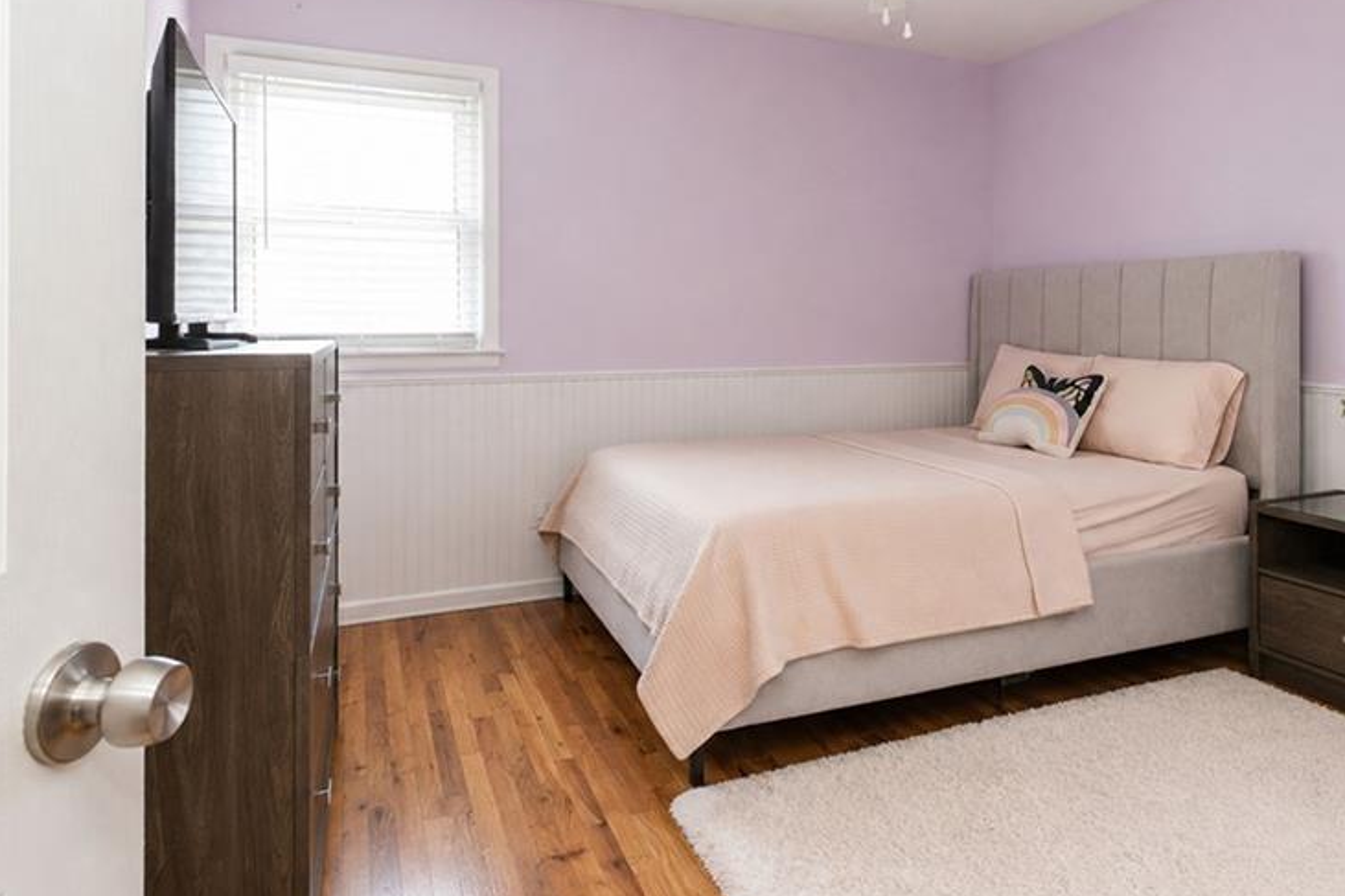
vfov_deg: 58.7
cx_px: 787
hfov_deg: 80.5
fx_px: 784
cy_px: 337
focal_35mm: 21
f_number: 8
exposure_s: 1/125
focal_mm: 10
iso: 1250
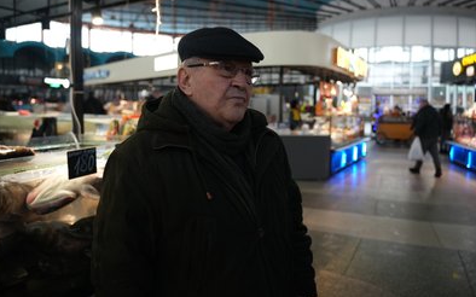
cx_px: 236
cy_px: 142
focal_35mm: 29
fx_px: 376
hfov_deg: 64.7
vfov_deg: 43.1
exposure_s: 1/200
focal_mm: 28
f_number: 2.8
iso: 2500
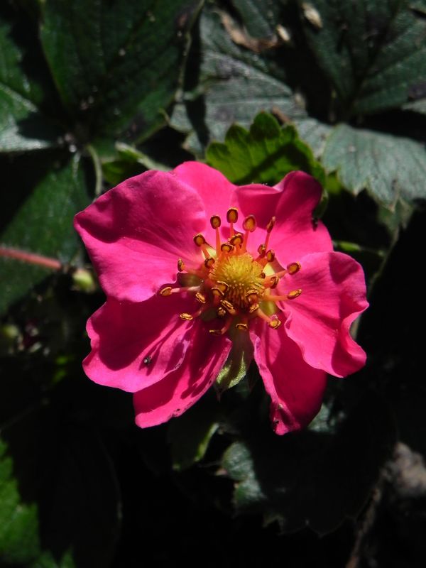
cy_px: 284
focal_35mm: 95
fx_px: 1559
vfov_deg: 20.7
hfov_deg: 15.6
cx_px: 213
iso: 160
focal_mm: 16.9
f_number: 4
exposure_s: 1/2000
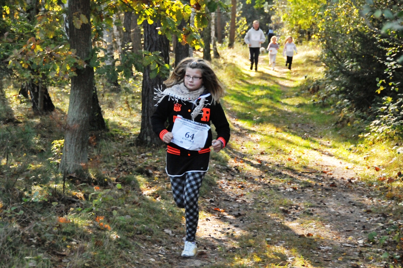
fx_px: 1174
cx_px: 202
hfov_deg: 19.5
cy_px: 134
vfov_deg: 13.0
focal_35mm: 105
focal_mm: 70
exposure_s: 1/1250
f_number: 5.6
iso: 3200
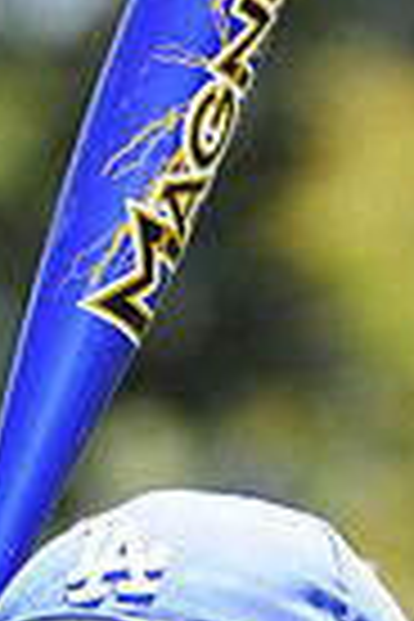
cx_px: 115
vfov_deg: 2.6
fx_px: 13576
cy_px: 1012
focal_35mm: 787
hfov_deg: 1.7
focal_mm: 125
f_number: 4
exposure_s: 1/640
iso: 200
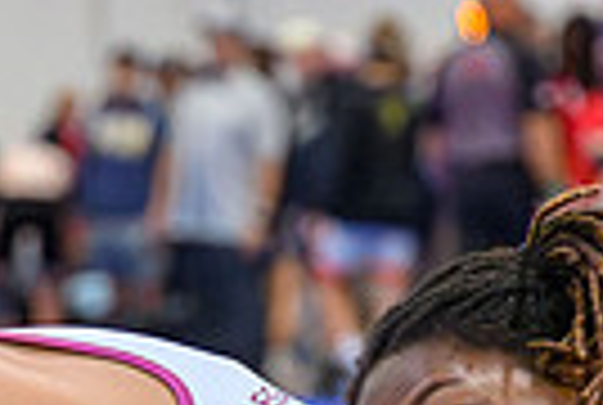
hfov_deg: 4.7
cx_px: 313
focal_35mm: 437
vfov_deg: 3.2
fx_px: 7336
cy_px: 586
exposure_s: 1/800
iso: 18000
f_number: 2.8
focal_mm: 70
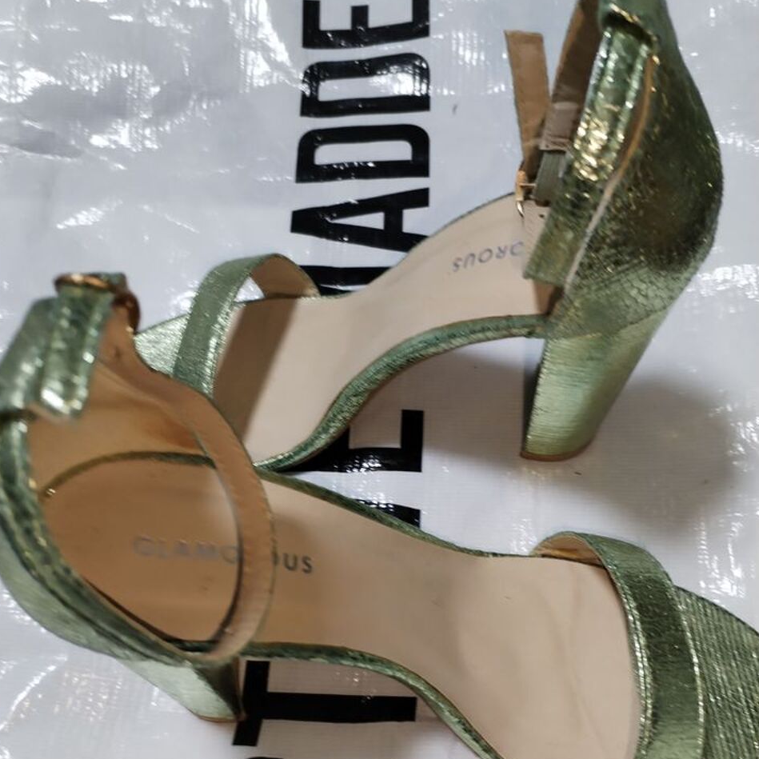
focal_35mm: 36
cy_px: 472
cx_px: 362
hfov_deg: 46.0
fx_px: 893
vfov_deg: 45.7
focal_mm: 4.75
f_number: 1.8
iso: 310
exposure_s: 1/50
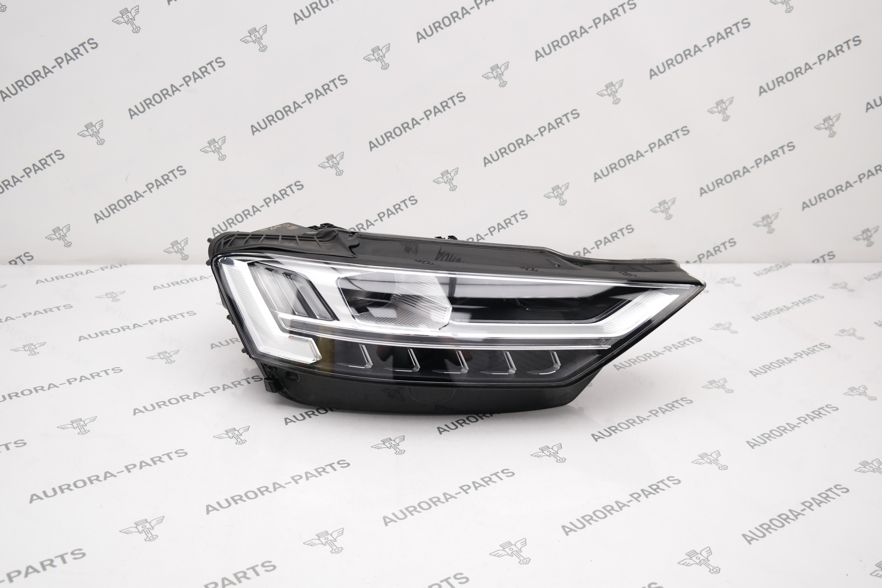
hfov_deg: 47.4
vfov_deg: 32.6
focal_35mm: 41
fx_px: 1004
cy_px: 294
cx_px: 441
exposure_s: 1/100
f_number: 4
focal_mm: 27
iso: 100
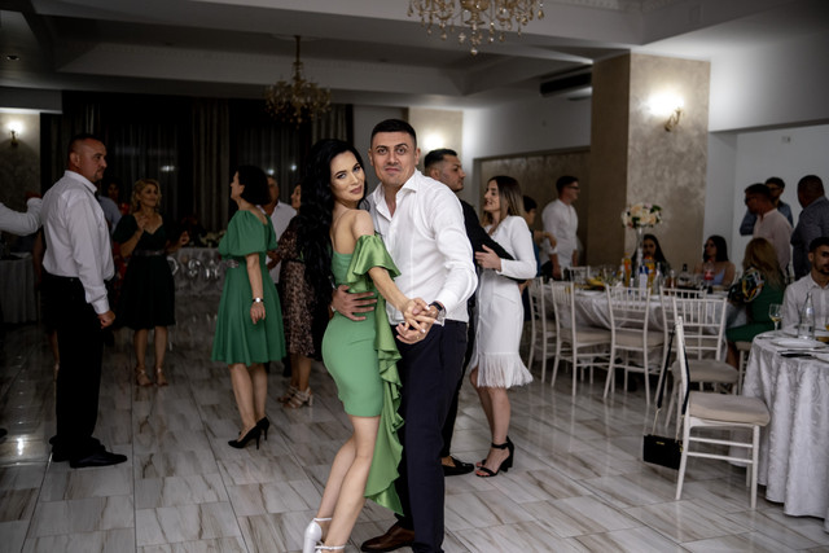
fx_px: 806
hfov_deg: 54.4
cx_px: 414
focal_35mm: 35
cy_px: 276
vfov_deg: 37.9
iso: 640
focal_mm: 23
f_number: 1.4
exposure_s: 1/200
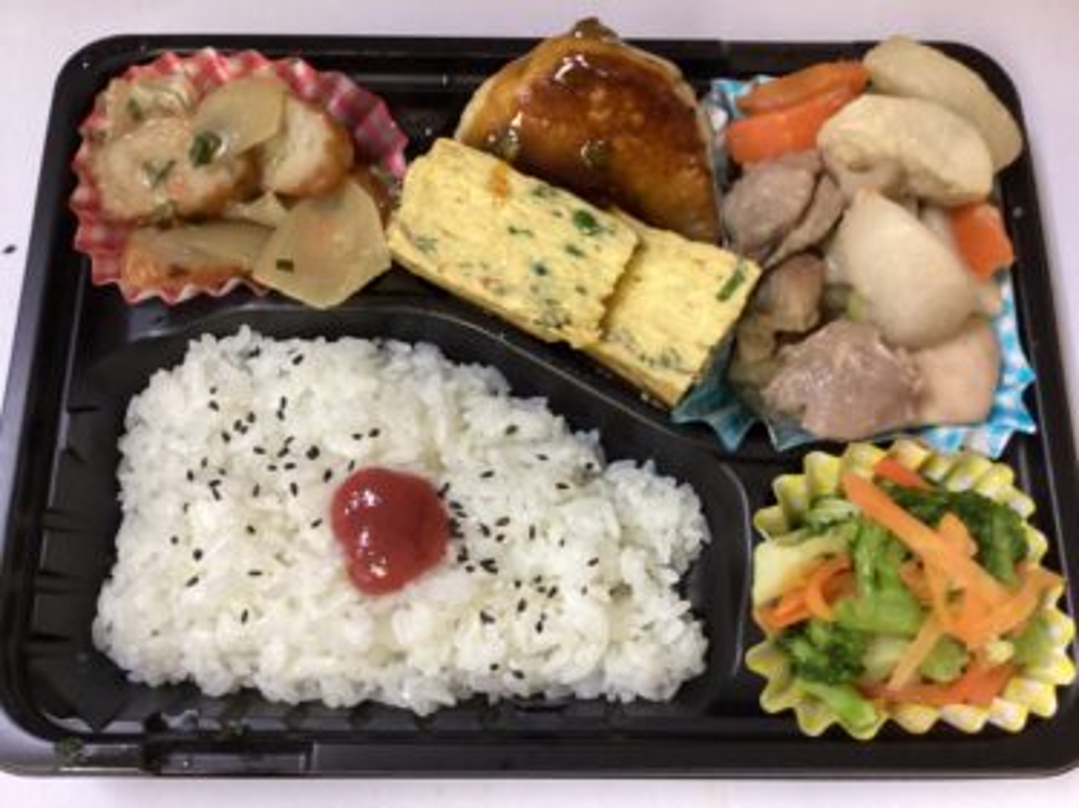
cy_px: 404
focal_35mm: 31
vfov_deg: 45.4
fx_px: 966
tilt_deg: -74.3
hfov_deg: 58.4
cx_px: 540
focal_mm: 3.3
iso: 250
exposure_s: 1/60
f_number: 2.4
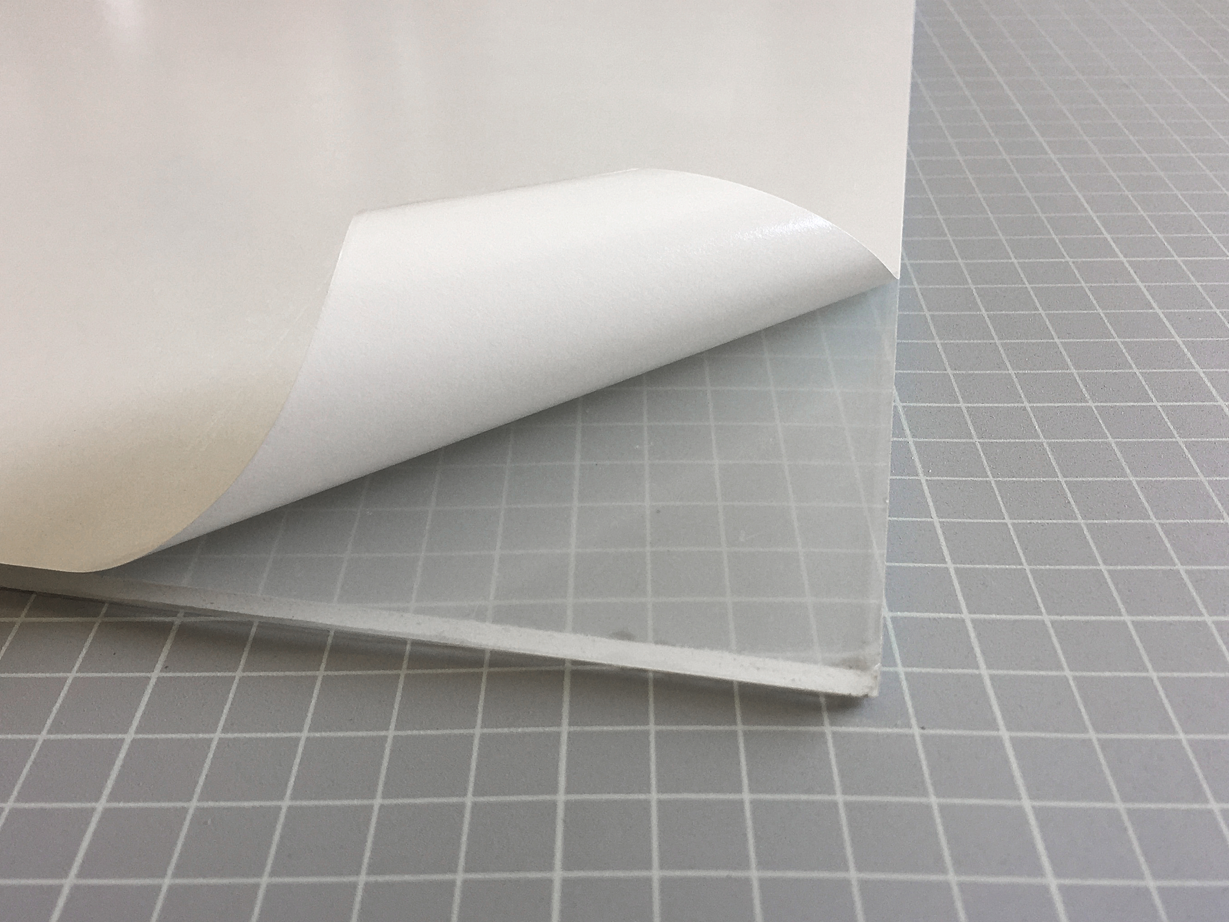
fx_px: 1030
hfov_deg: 61.7
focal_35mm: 29
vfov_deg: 48.2
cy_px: 461
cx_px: 614
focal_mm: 4.15
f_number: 2.2
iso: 32
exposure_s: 1/100
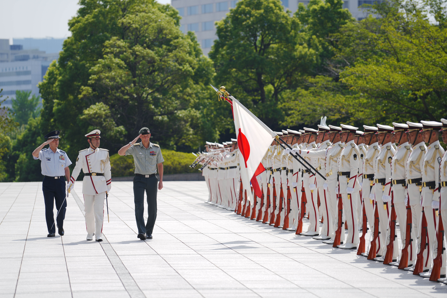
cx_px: 224
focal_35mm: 171
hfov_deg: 12.0
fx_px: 2123
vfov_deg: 8.0
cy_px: 149
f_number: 4
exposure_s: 1/640
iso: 50
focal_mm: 171
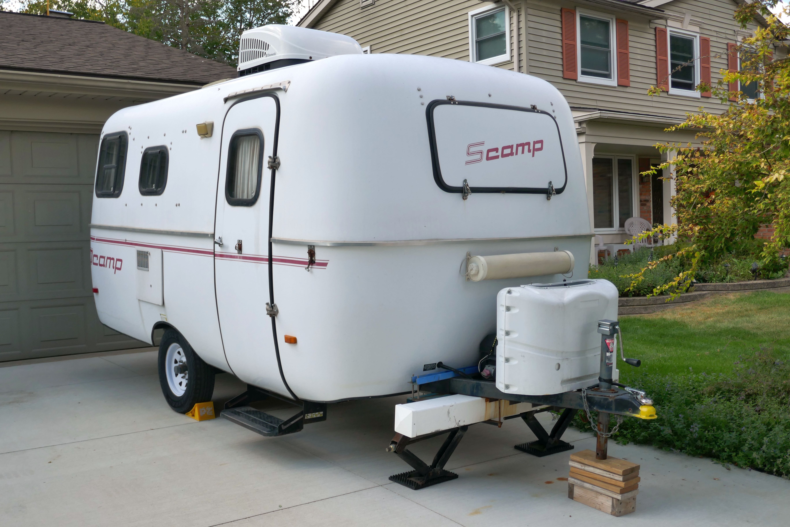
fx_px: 834
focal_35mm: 38
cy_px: 264
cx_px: 395
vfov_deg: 35.1
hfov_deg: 50.7
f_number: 3.6
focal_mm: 13.8
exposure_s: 1/800
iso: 125
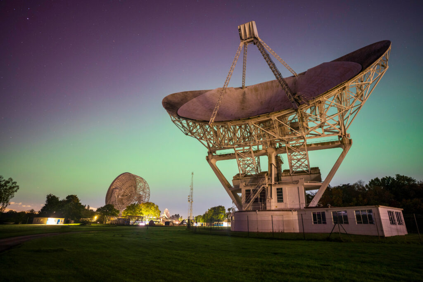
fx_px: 235
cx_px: 212
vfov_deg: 61.9
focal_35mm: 20
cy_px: 141
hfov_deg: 84.0
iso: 640
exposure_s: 6
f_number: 1.8
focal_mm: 20
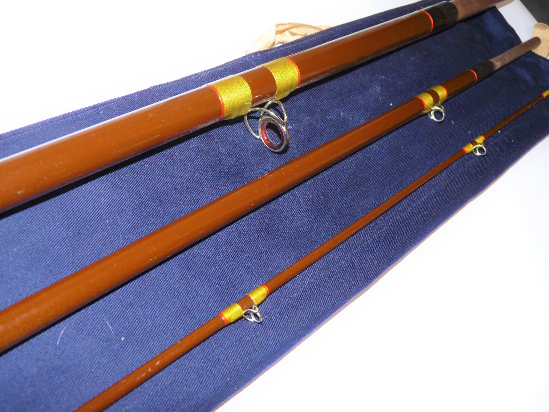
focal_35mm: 36
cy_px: 206
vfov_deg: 39.7
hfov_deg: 51.4
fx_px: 571
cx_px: 274
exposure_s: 1/30
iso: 100
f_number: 3
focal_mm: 6.4
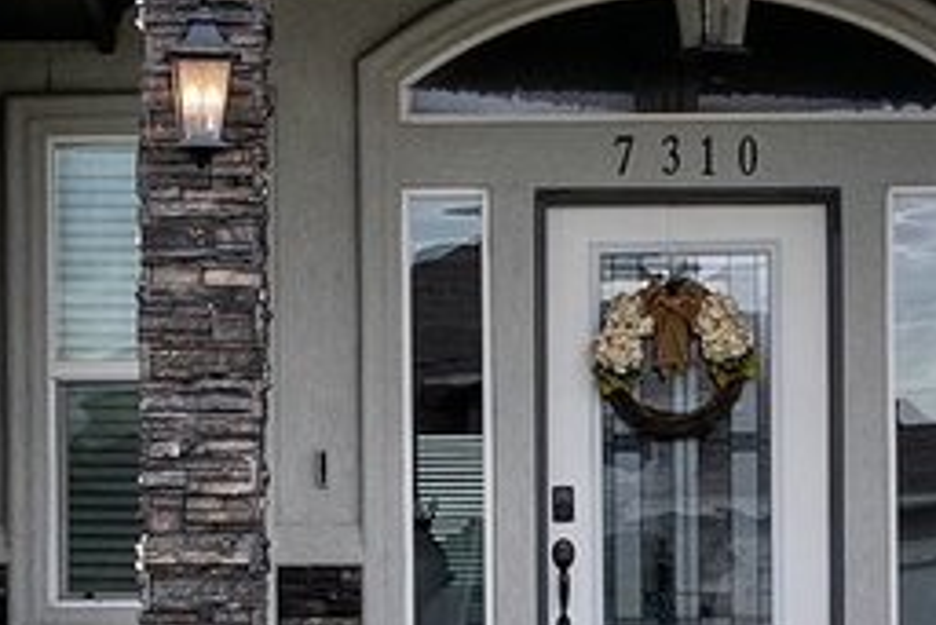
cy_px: 632
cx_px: 165
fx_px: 4110
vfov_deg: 8.6
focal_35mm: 158
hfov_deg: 12.9
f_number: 8
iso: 80
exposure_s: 1/125
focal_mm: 25
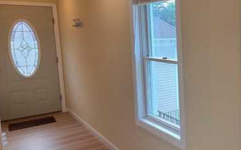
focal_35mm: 38
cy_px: 63
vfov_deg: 33.5
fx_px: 250
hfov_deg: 42.5
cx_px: 254
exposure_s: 1/120
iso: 125
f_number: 2.2
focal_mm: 2.2
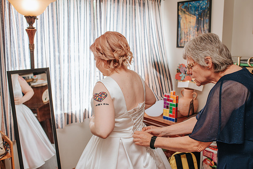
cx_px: 126
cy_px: 84
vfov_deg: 37.9
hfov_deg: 54.4
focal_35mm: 35
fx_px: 246
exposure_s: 1/160
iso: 560
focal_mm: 35
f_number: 4
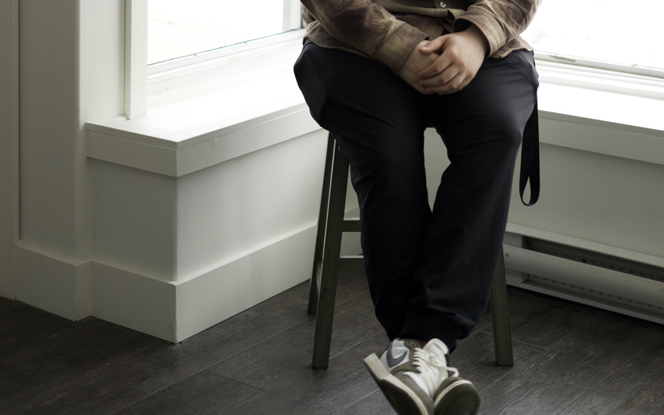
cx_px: 334
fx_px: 1393
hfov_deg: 26.8
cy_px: -59
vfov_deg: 16.4
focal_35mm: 77
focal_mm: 50
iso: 64
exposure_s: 1/250
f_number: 2.2
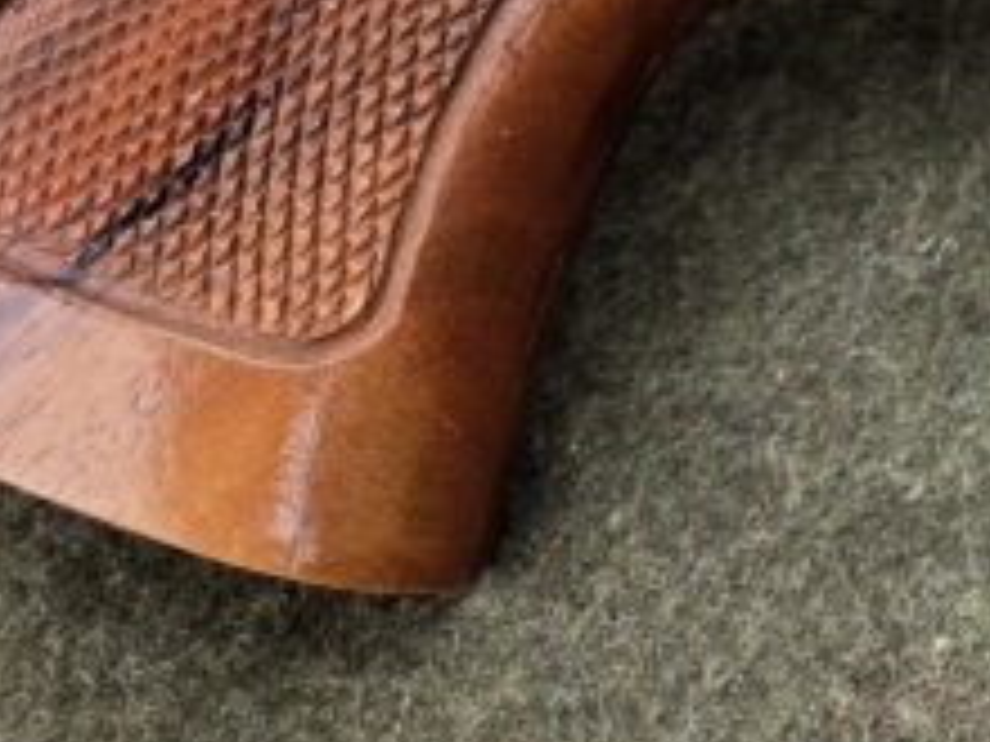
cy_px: -90
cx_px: 1714
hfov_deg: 15.9
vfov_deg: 13.5
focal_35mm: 107
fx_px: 3060
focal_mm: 5.4
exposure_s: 1/120
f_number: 1.8
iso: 50
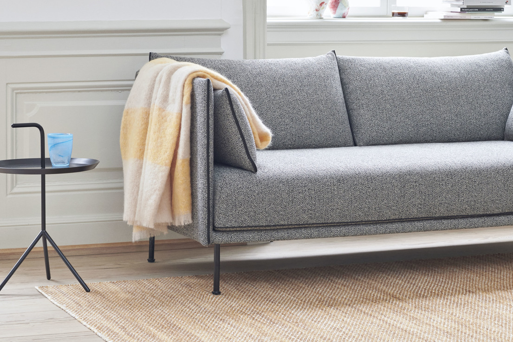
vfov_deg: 13.1
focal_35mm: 104
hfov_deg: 19.6
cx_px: 315
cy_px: 44
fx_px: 1482
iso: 400
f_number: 11
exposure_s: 1.3
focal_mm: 58
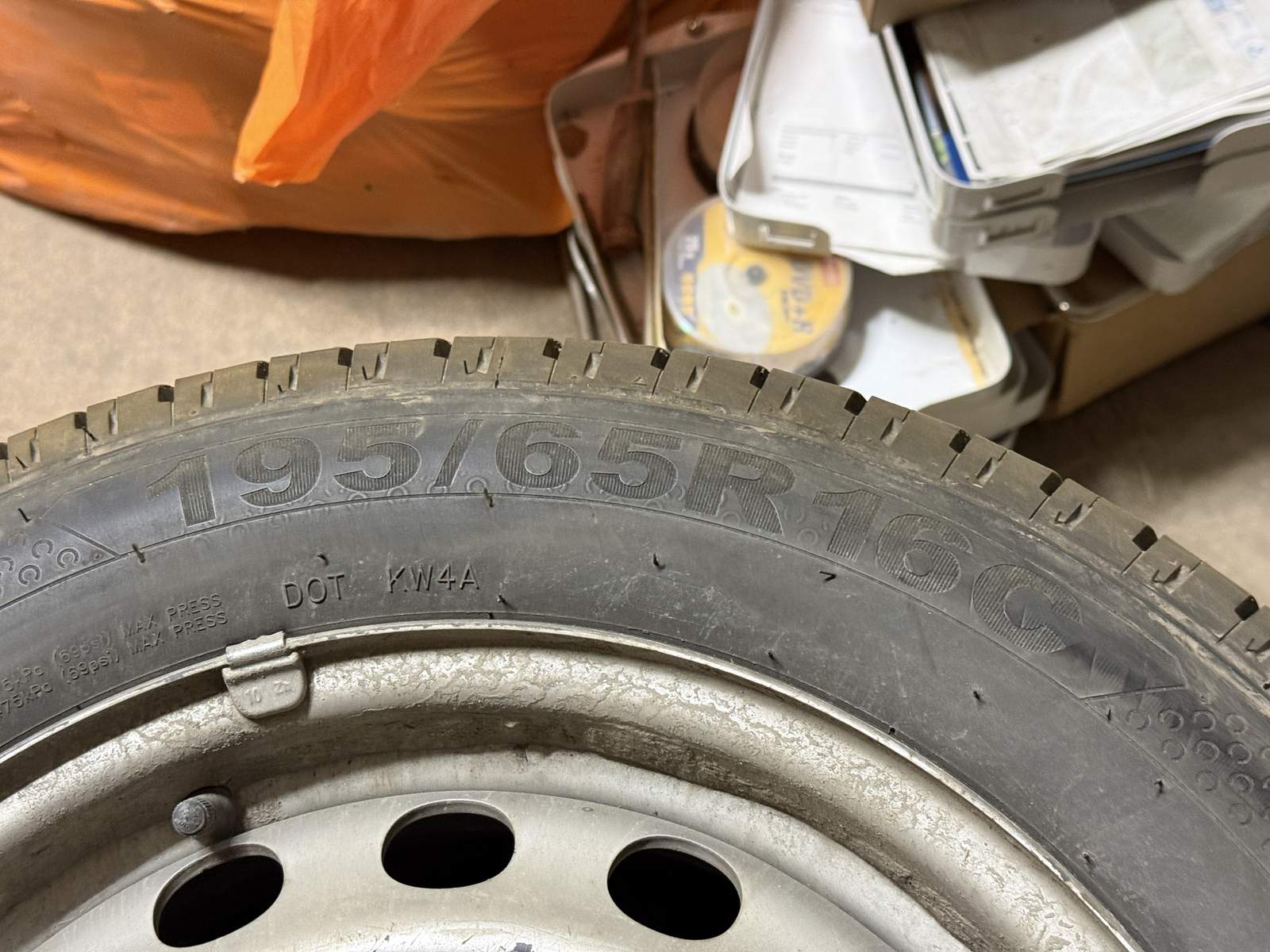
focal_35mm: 48
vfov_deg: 30.3
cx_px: 635
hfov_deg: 39.7
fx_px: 1761
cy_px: 476
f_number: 1.78
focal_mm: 6.76
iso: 250
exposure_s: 1/33
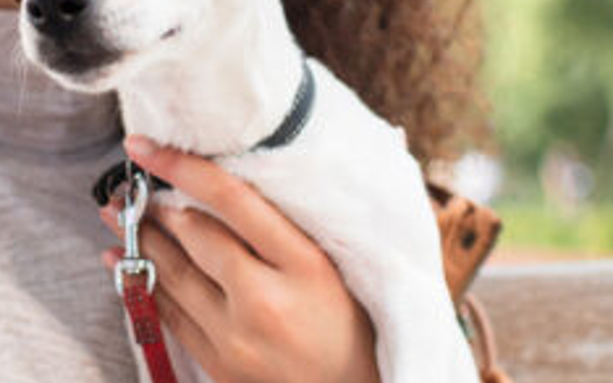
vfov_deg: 11.1
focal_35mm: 117
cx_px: 139
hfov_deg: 17.7
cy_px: 30
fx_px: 1954
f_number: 2.8
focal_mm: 35
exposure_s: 1/800
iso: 320
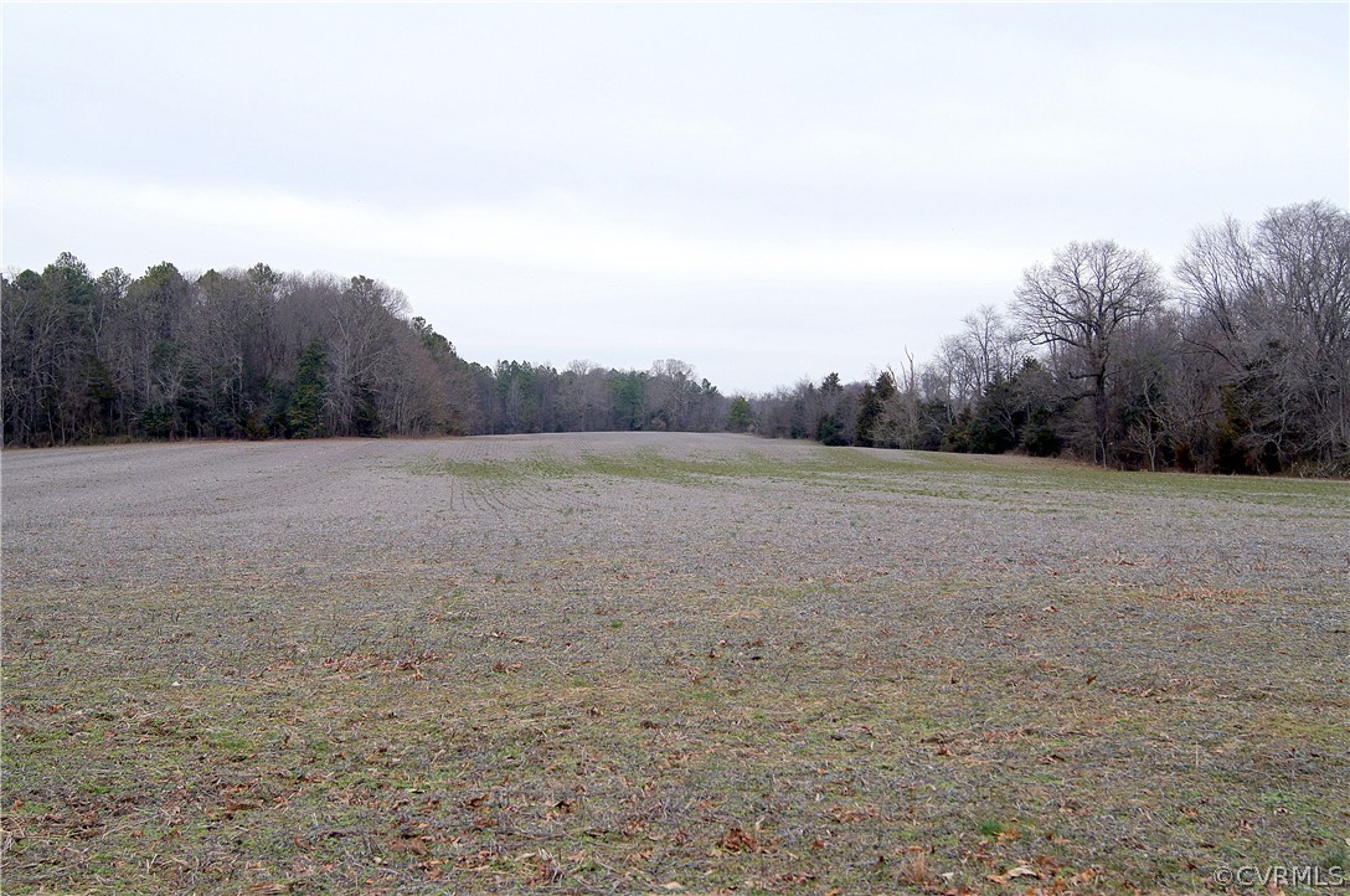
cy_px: 448
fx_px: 1573
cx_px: 675
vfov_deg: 31.8
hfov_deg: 46.5
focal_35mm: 42
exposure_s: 1/250
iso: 100
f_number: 5.6
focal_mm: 28
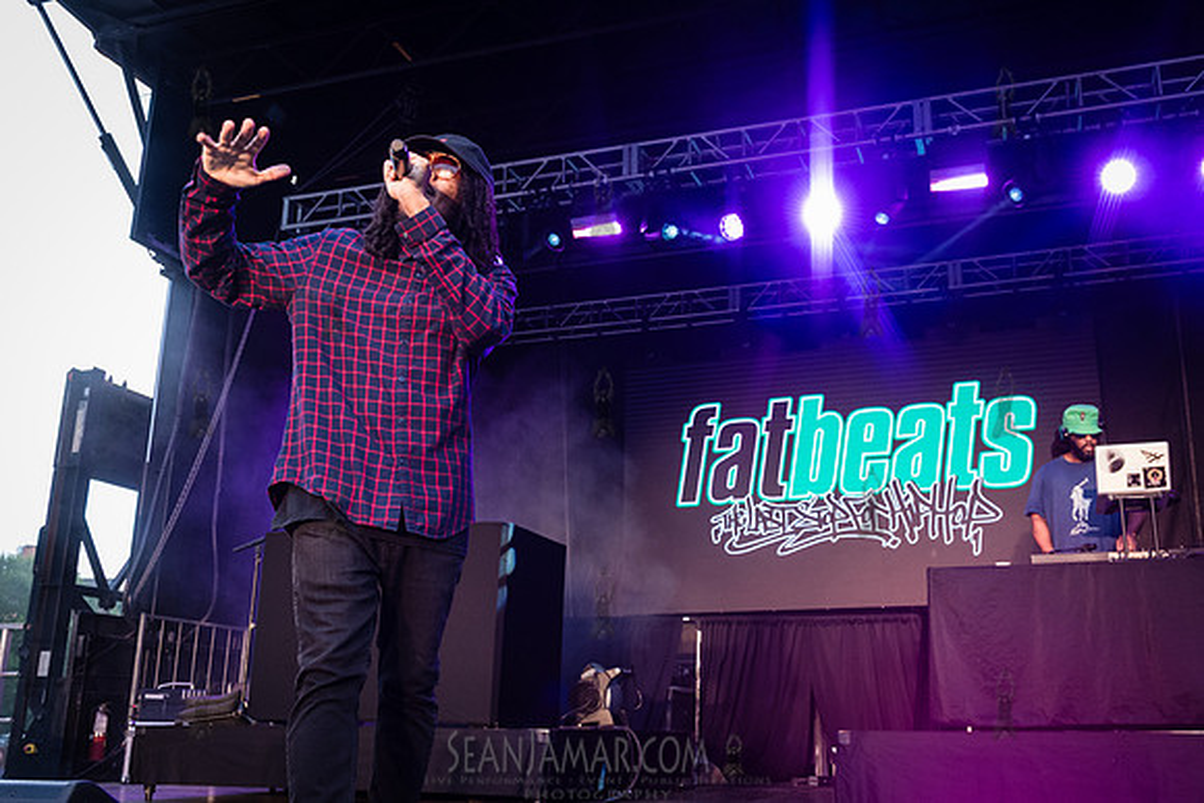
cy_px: 455
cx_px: 690
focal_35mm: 34
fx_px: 1129
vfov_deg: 39.1
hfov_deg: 55.9
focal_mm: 29
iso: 2000
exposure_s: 1/400
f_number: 4.5
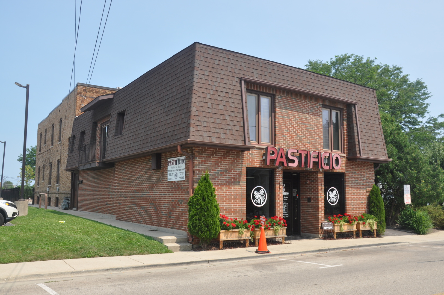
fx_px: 388
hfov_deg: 59.5
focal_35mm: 32
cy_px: 148
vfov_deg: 41.6
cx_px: 222
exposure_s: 1/200
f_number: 10
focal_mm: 21
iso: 200
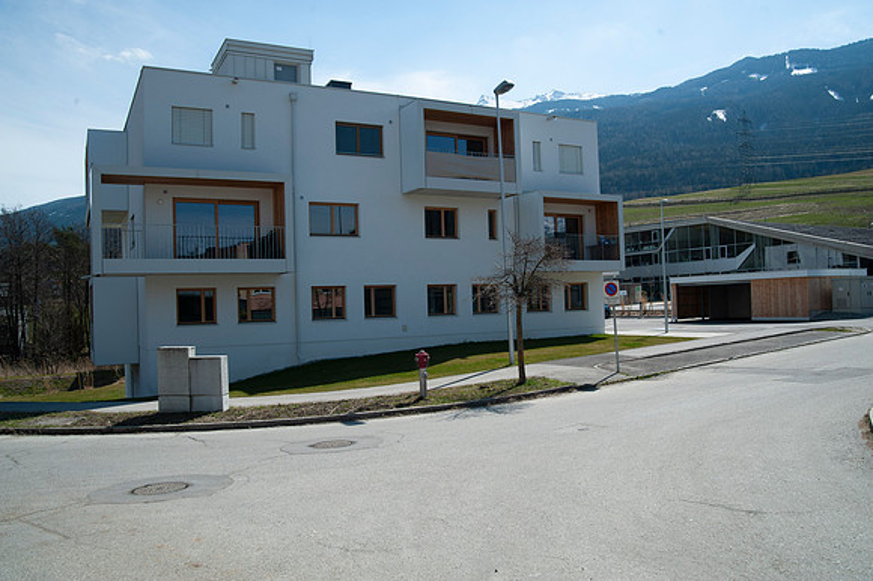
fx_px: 679
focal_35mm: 28
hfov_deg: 65.5
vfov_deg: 46.4
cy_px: 290
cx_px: 436
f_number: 11
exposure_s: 1/500
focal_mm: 28
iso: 200
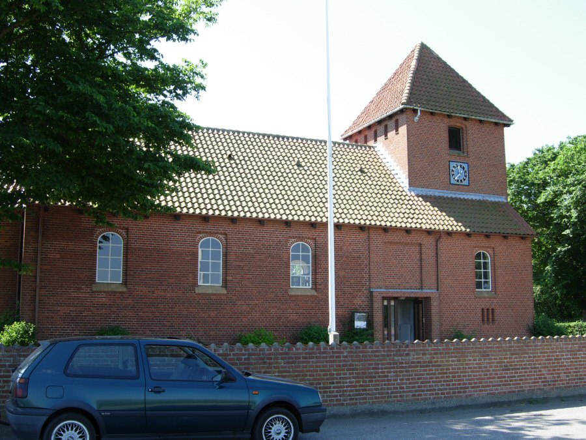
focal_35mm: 36
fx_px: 609
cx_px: 293
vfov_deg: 39.7
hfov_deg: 51.4
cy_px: 220
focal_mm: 7.5
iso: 50
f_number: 3.8
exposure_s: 1/192
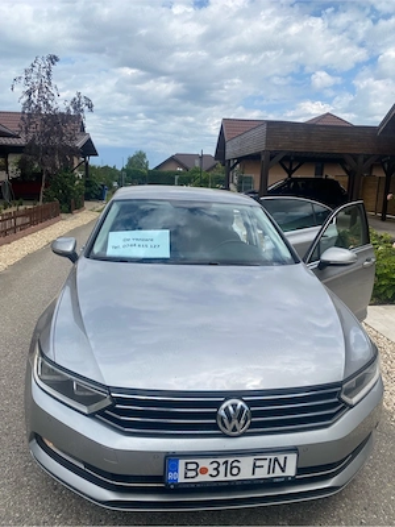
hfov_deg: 53.1
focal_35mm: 26
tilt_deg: -9.9
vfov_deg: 67.3
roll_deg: -1.6
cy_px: 264
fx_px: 396
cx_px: 198
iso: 32
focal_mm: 4.25
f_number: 1.8
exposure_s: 1/4115
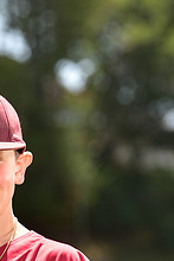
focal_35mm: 383
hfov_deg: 3.6
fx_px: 2772
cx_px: 10
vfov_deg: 5.4
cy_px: 280
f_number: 5
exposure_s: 1/200
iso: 80
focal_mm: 145
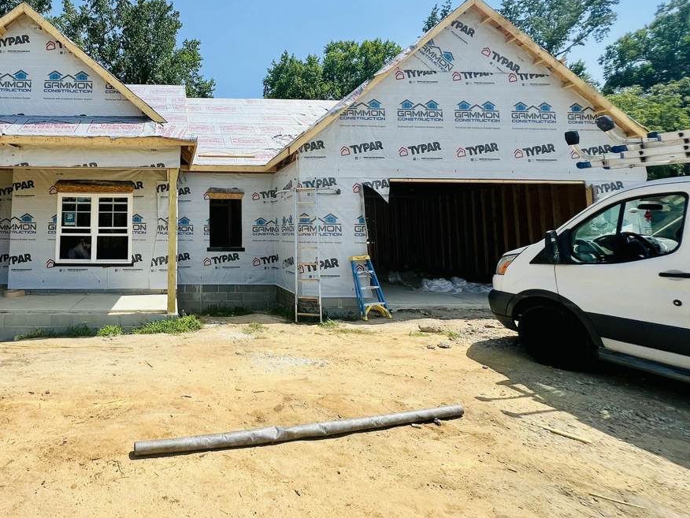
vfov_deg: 67.6
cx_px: 188
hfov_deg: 79.4
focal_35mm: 19
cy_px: 193
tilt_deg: +7.1
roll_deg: -1.0
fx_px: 379
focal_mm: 1.57
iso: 32
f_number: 1.8
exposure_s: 1/1623
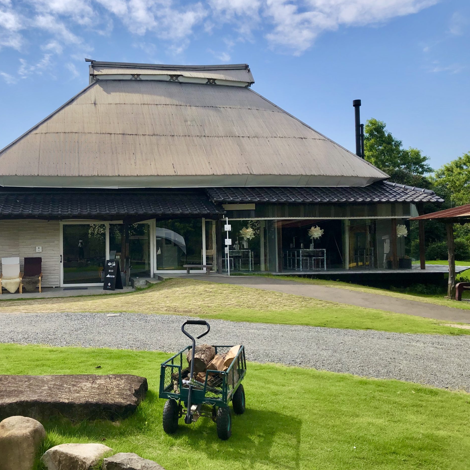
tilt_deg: +1.2
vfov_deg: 48.4
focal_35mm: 34
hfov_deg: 47.5
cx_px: 151
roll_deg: +1.5
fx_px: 522
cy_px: 229
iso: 20
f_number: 1.8
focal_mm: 3.99
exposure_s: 1/2525
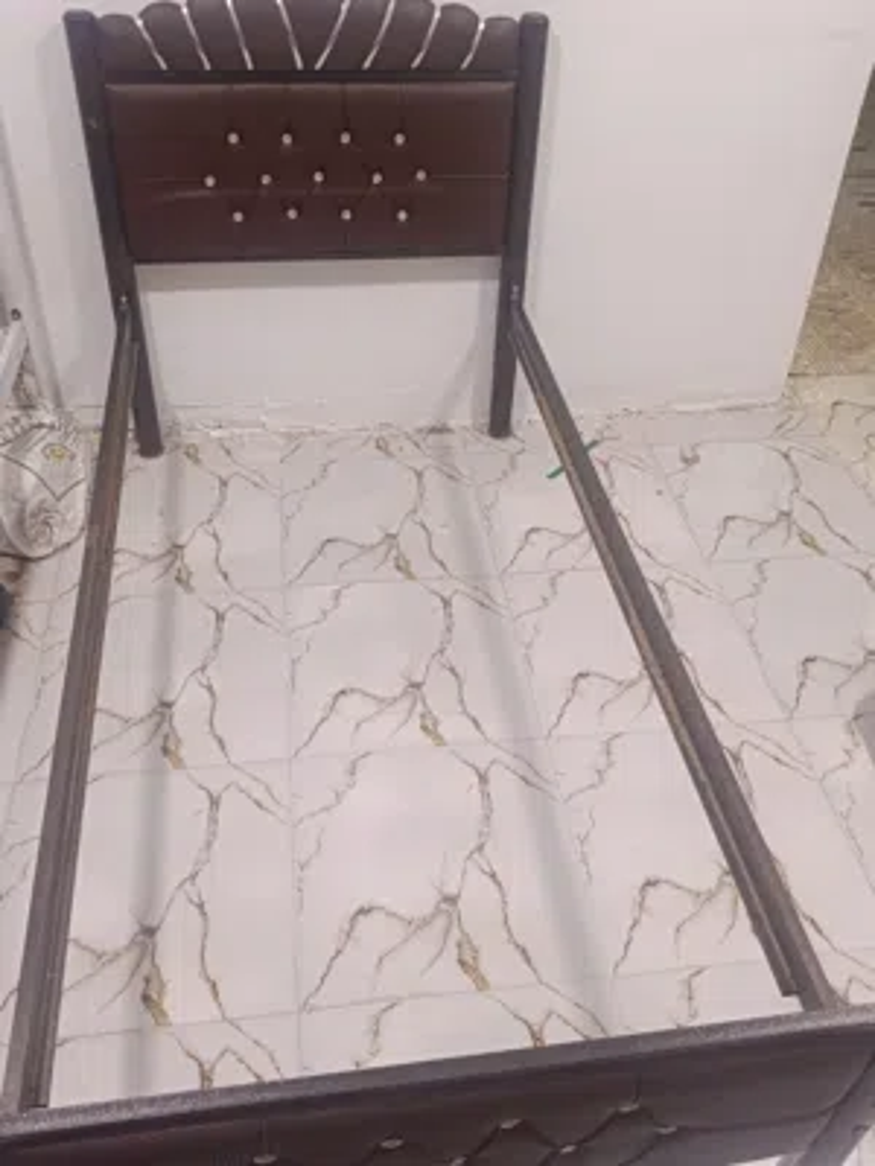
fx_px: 1045
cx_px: 438
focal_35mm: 31
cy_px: 583
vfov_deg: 58.4
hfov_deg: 45.4
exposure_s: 1/30
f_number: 1.75
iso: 320
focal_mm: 5.25
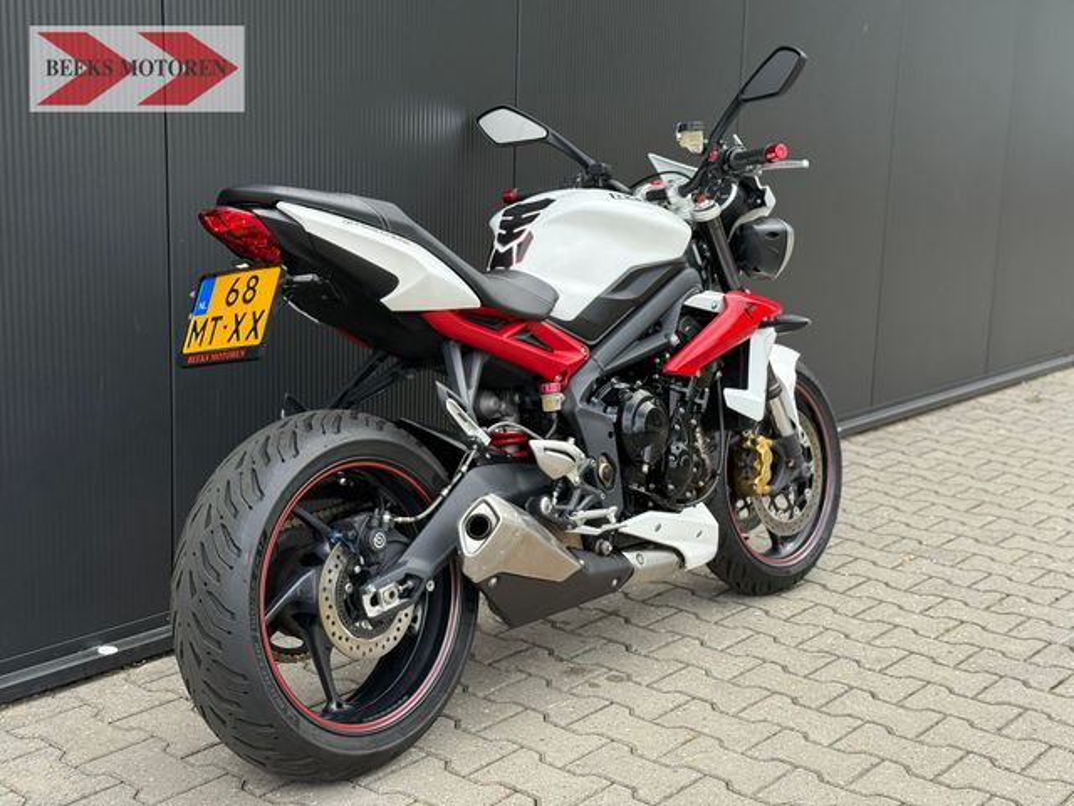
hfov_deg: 39.7
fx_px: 1489
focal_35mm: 48
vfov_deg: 30.3
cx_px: 537
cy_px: 403
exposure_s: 1/1403
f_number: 1.78
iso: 64
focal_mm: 6.76
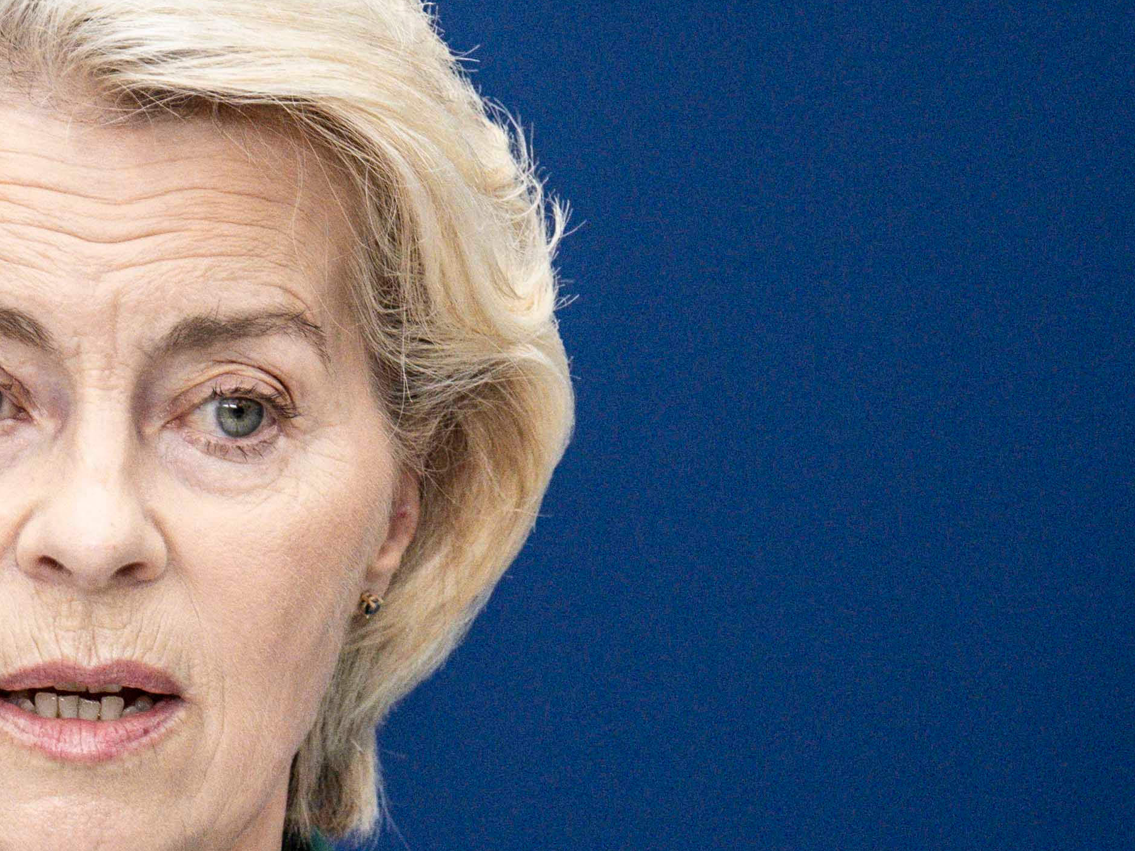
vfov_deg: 1.8
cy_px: 924
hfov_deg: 2.3
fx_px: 27804
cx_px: 126
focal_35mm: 848
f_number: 4
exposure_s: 1/640
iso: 2000
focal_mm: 200
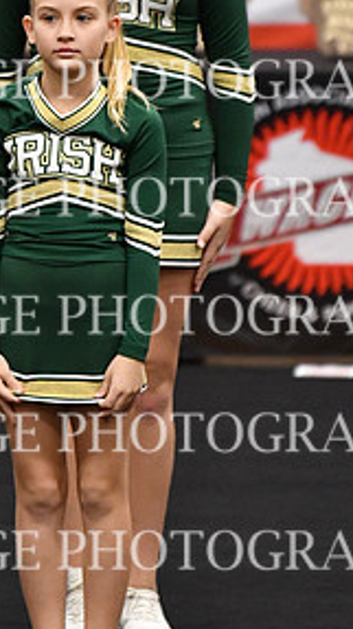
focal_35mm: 636
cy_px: 138
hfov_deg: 1.9
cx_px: 43
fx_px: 10605
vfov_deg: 3.4
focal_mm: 200
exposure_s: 1/800
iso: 5000
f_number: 2.8
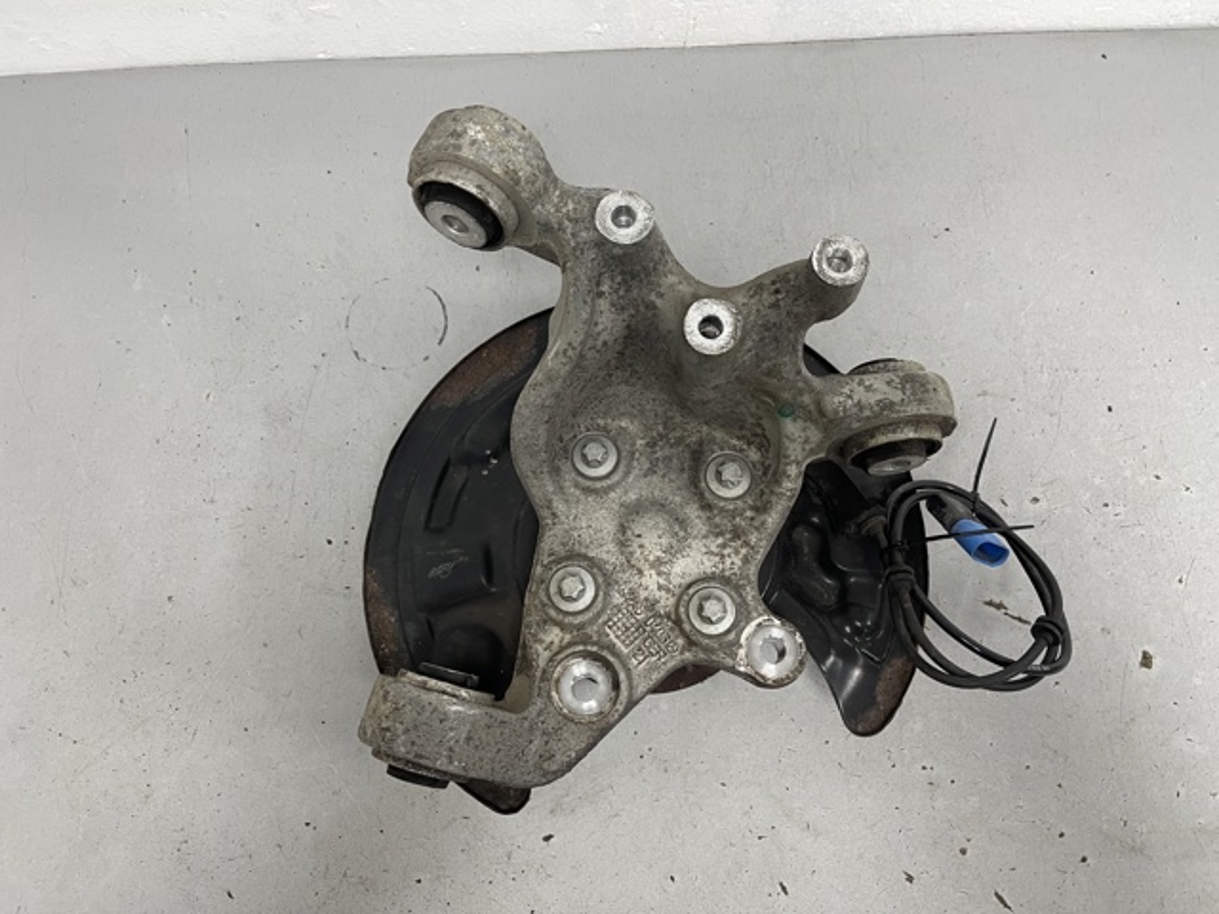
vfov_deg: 54.9
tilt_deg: -76.2
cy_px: 457
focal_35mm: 25
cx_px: 610
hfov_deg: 69.4
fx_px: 880
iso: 80
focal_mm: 5.1
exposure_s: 1/50
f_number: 1.6
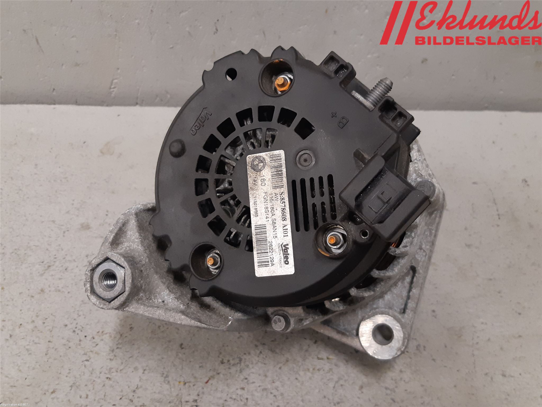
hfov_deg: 67.3
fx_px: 407
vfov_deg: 53.1
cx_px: 271
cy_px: 204
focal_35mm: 26
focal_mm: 3.93
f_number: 1.7
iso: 160
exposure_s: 1/50
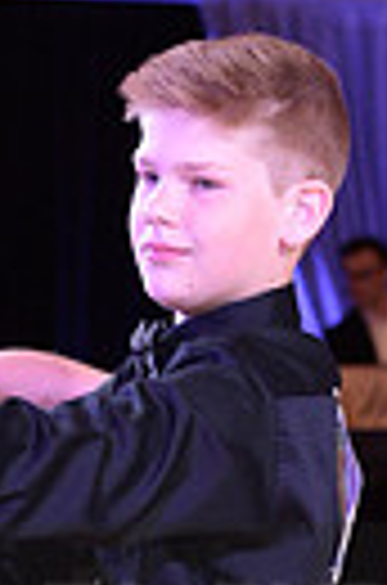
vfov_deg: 5.3
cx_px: -16
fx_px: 6241
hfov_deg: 3.5
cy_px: 675
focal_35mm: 385
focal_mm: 86
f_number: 5.6
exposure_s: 1/250
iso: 1600
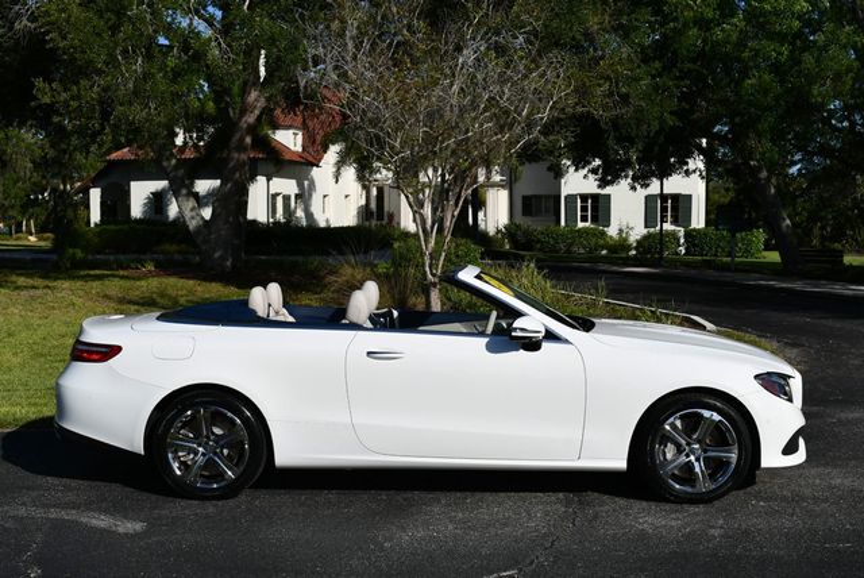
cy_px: 289
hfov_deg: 44.5
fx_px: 1057
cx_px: 432
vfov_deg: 30.6
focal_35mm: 44
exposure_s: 1/400
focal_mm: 22
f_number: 10
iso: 100
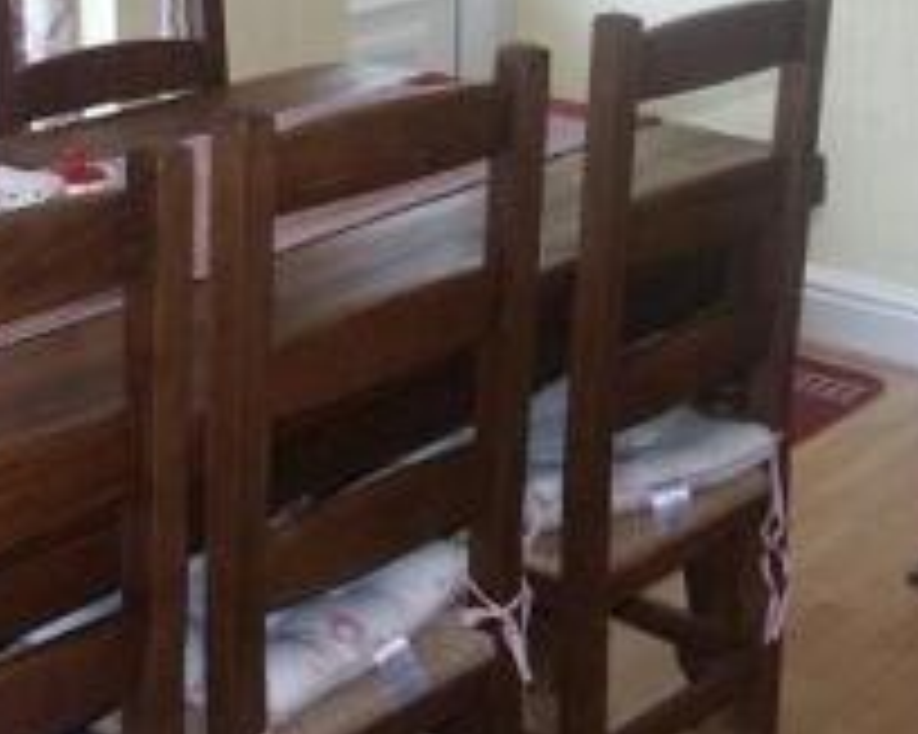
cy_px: -65
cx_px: 533
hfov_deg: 24.4
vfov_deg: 18.9
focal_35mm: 78
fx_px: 2118
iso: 200
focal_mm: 7.37
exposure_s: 1/90
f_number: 2.8
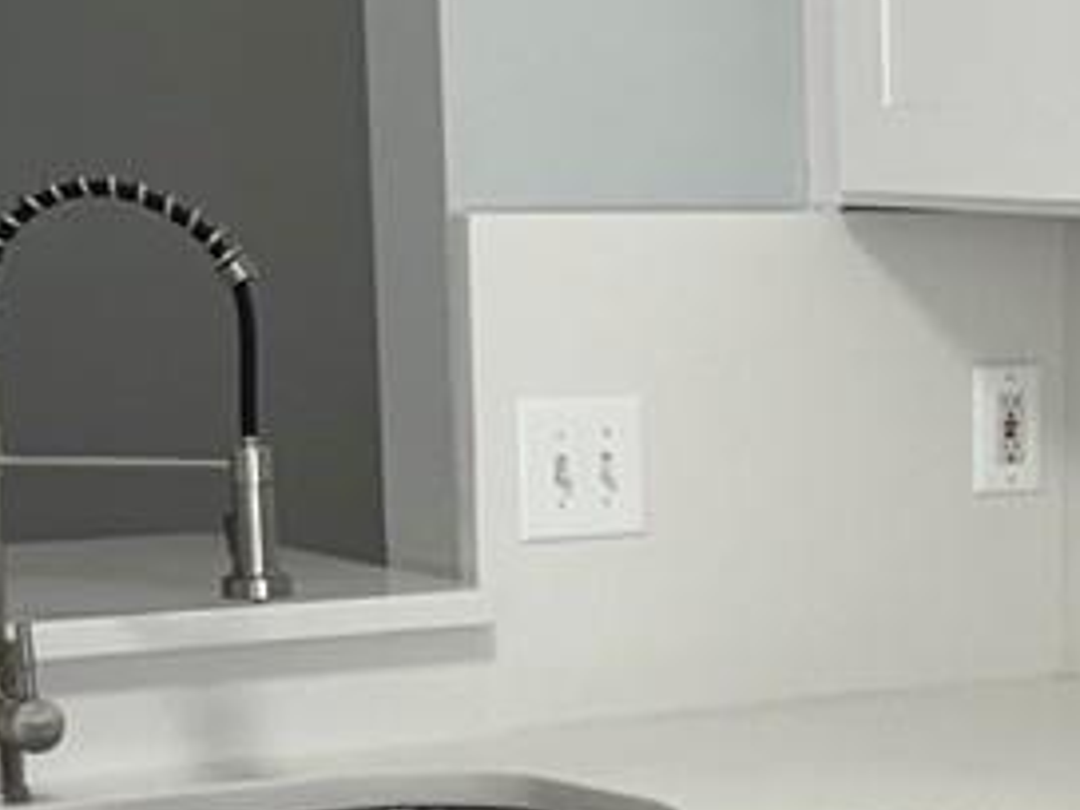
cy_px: 762
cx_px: 1608
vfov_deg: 10.5
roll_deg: -1.0
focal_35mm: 141
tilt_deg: -9.4
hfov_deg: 13.2
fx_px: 4399
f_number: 1.78
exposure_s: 1/120
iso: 80
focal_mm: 6.86
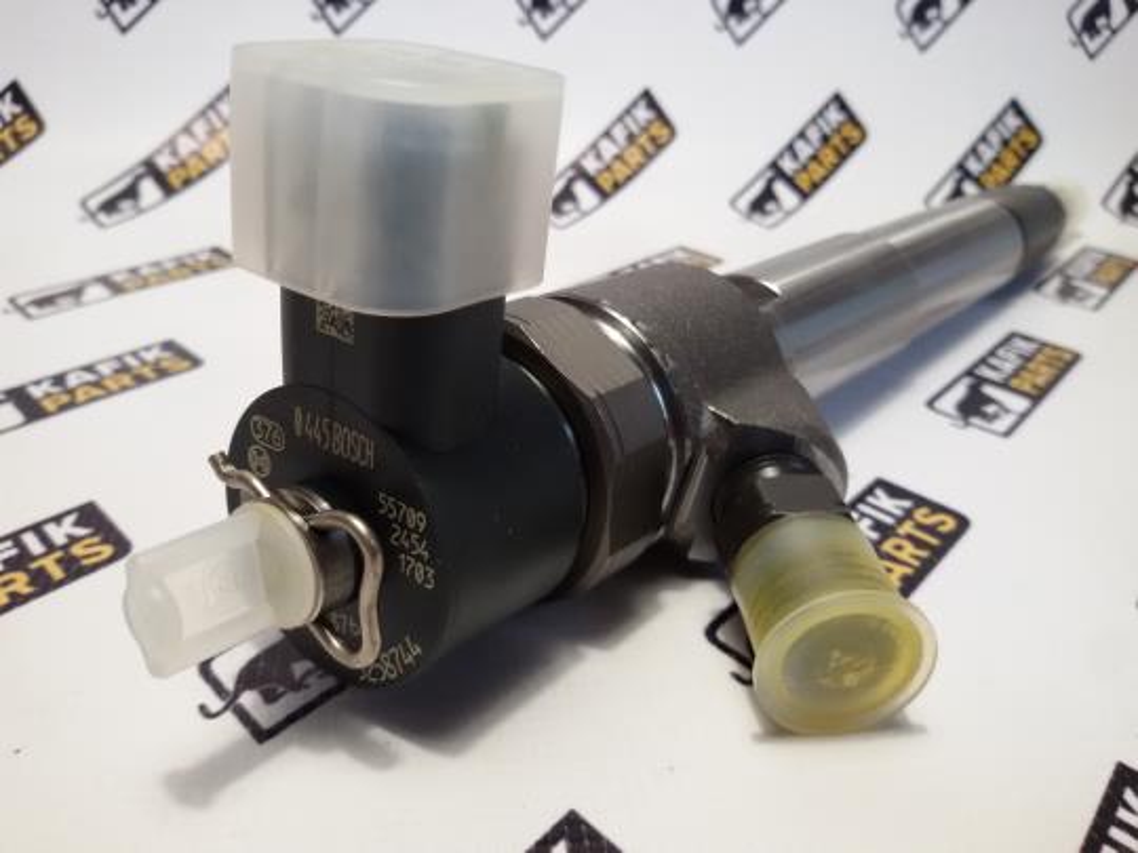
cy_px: 426
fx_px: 1019
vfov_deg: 45.4
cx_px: 569
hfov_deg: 58.4
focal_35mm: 31
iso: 100
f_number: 2.4
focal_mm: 2.93
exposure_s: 1/33
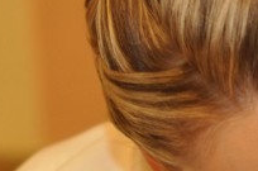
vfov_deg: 4.1
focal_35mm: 331
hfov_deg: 6.2
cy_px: 266
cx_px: 329
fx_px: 2367
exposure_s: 1/40
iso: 800
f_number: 2.8
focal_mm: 50
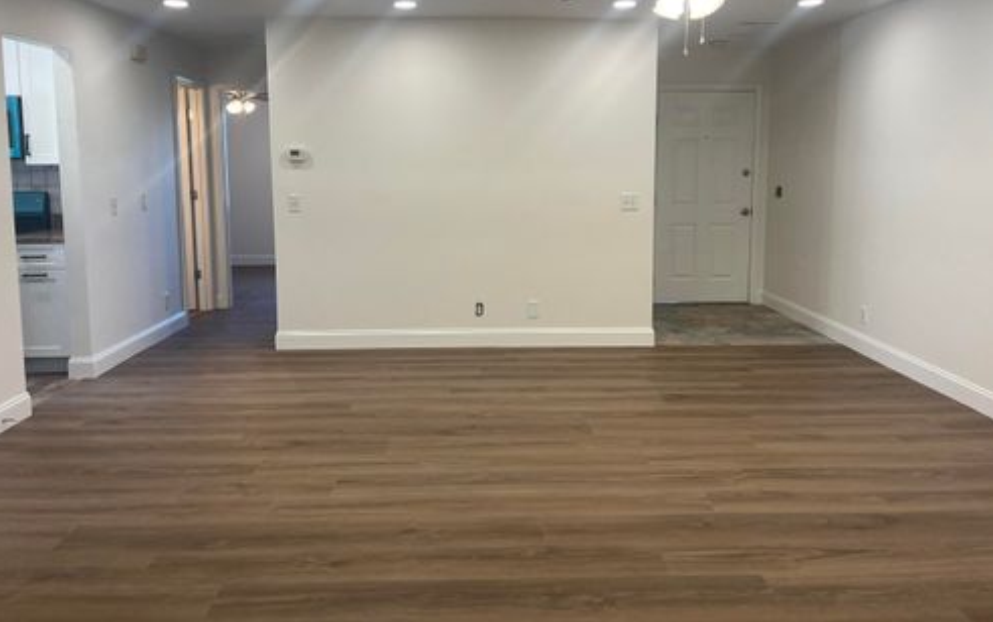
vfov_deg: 44.3
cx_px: 492
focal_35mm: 28
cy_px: 245
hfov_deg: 66.4
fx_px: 758
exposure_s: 1/120
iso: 80
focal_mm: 5.1
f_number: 1.6
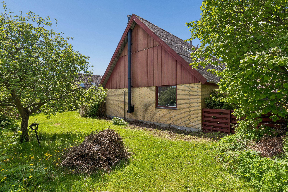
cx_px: 144
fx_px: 156
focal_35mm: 20
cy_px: 96
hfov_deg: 85.4
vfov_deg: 63.2
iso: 250
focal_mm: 13
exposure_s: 1/800
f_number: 8
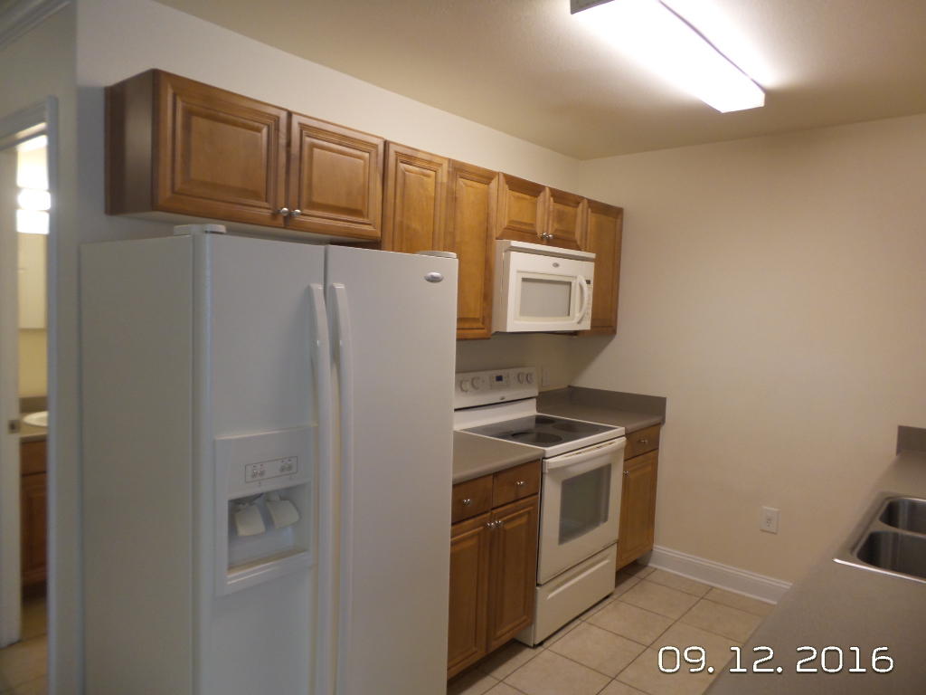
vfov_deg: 58.9
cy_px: 348
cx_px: 463
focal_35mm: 23
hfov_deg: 73.9
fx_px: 615
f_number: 2.8
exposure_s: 1/30
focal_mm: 4.1
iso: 200
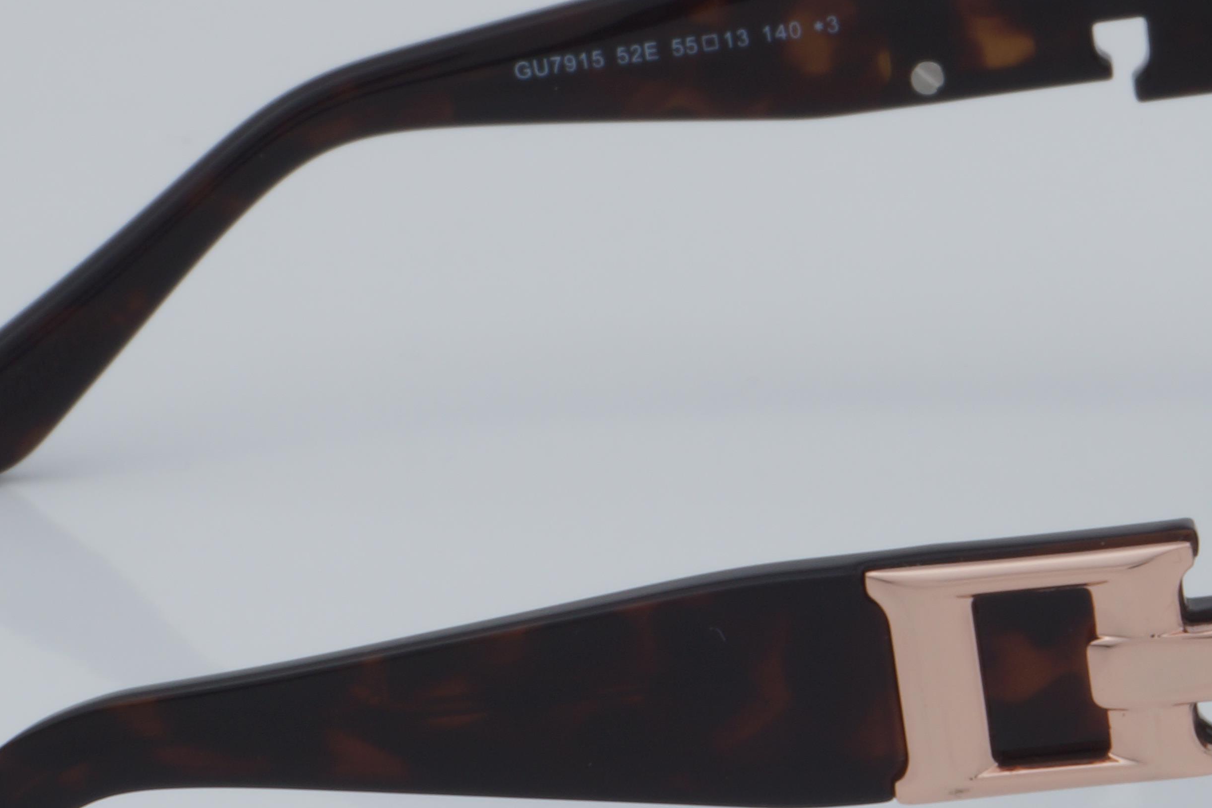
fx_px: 6229
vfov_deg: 7.4
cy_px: 548
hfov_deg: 11.1
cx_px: 944
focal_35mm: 185
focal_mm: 50
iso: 100
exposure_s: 1/4
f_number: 32
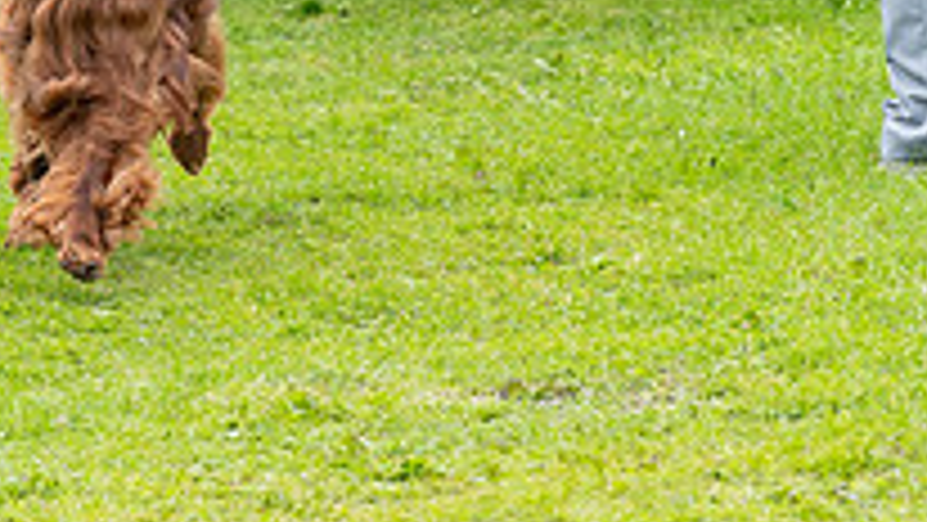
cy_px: -272
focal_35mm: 383
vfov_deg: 3.2
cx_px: 94
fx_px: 9417
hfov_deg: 5.6
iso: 400
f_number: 5
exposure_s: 1/800
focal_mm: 130
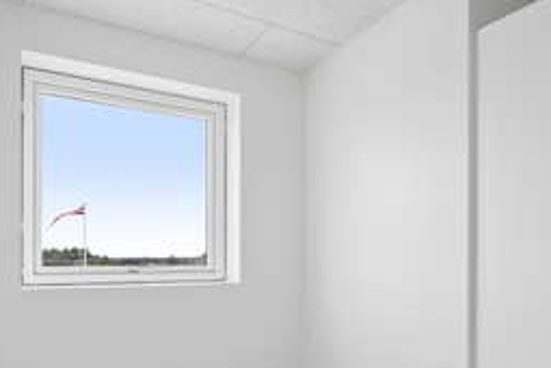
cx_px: 285
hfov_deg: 64.0
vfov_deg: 43.5
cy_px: 284
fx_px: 441
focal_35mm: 29
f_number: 9
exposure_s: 1/200
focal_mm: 17.5
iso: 640
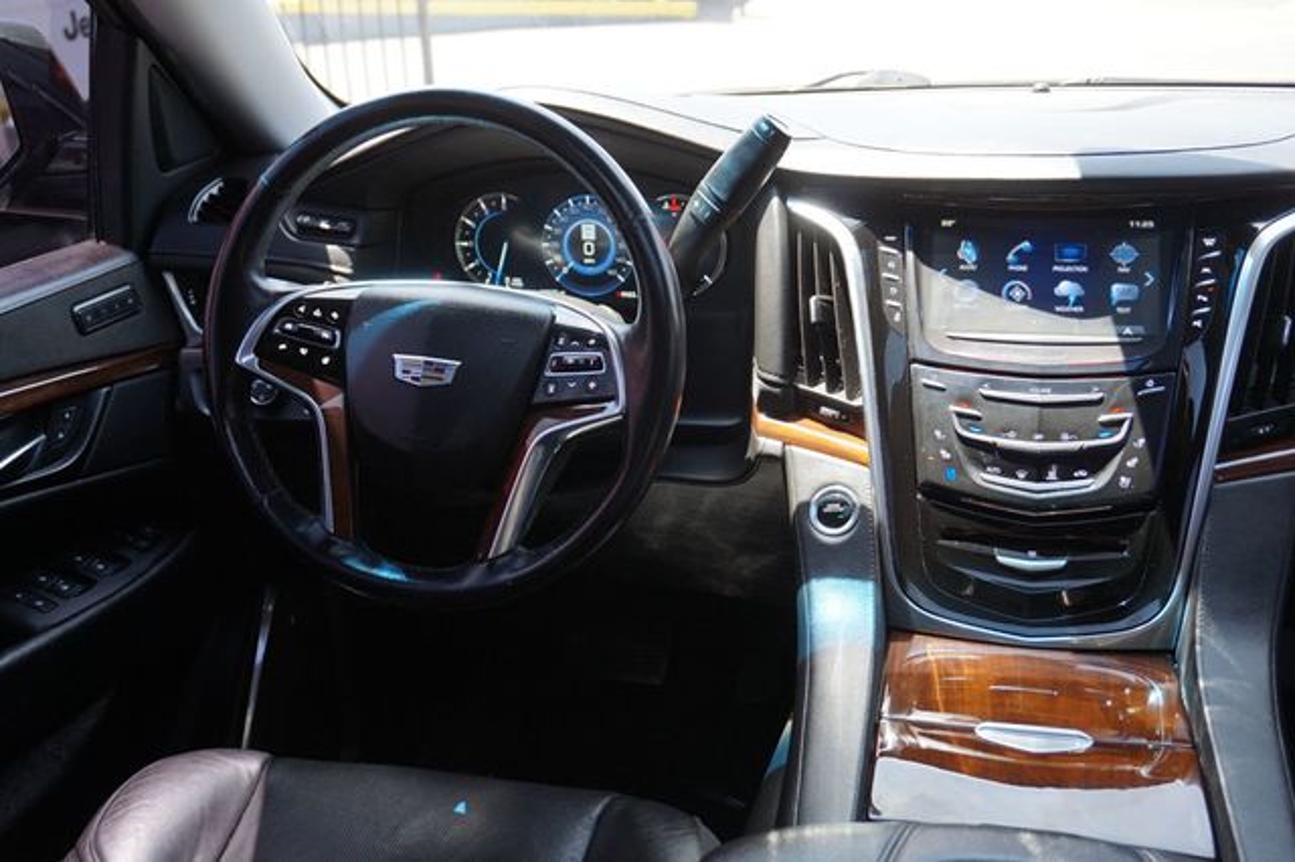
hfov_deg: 53.2
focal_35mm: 36
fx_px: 1294
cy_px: 431
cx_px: 648
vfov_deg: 36.8
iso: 320
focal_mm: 24
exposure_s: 1/60
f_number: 4.5
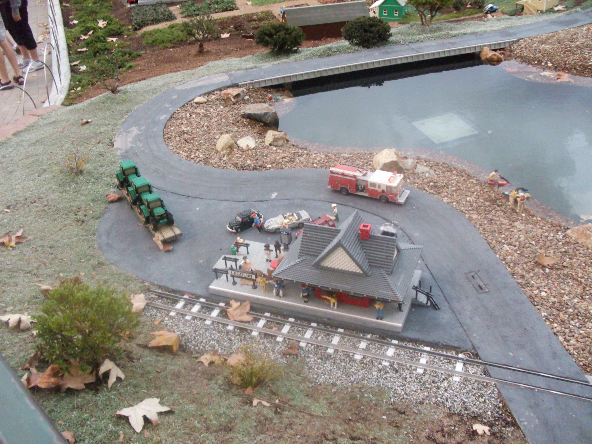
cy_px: 222
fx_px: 650
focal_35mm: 38
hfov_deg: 49.0
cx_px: 296
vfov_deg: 37.7
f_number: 3.1
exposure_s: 1/60
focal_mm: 6.3
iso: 800
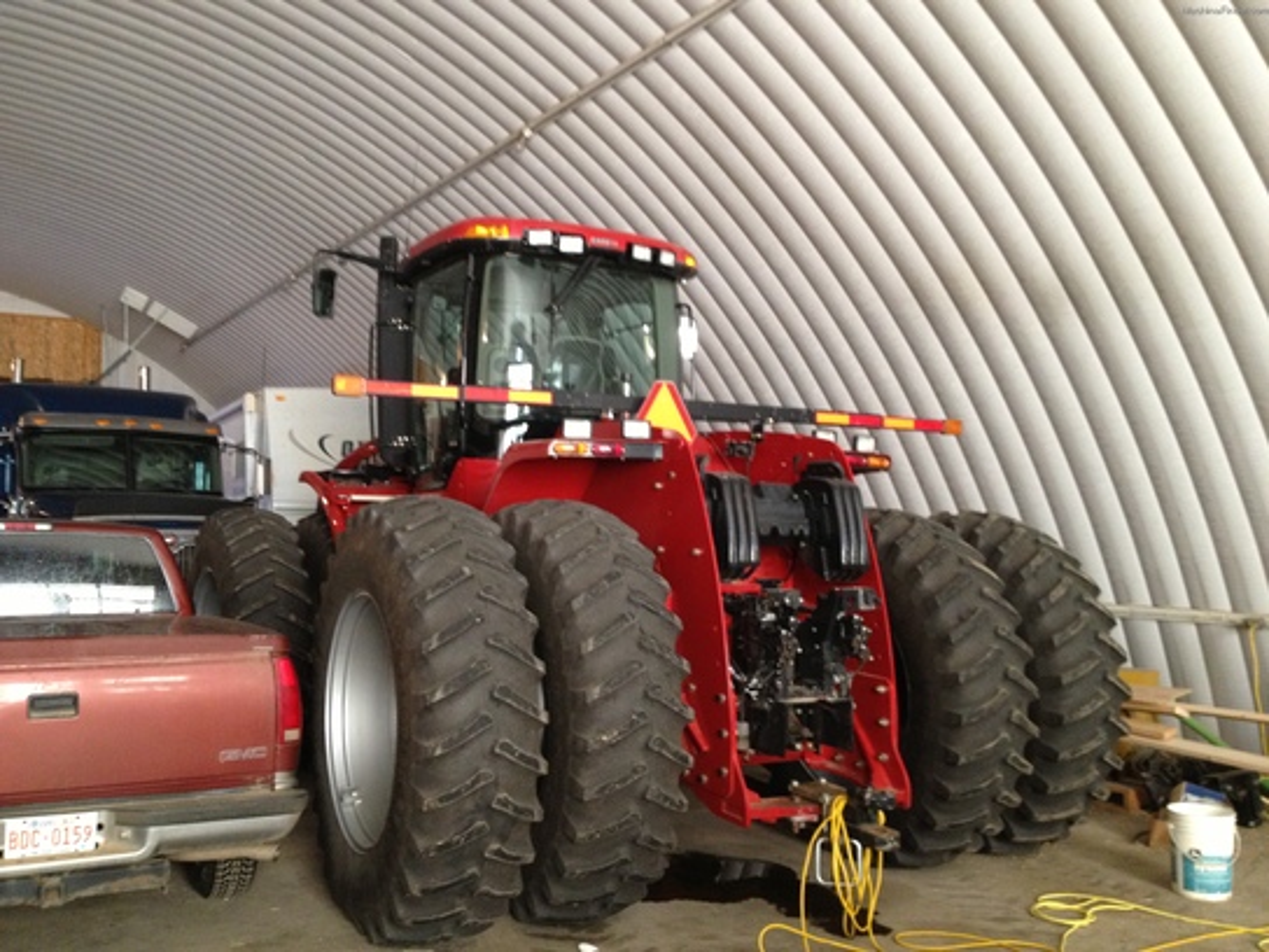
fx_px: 1283
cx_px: 634
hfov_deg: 52.6
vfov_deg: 40.7
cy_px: 476
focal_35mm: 35
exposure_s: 1/20
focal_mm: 4.28
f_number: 2.4
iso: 250
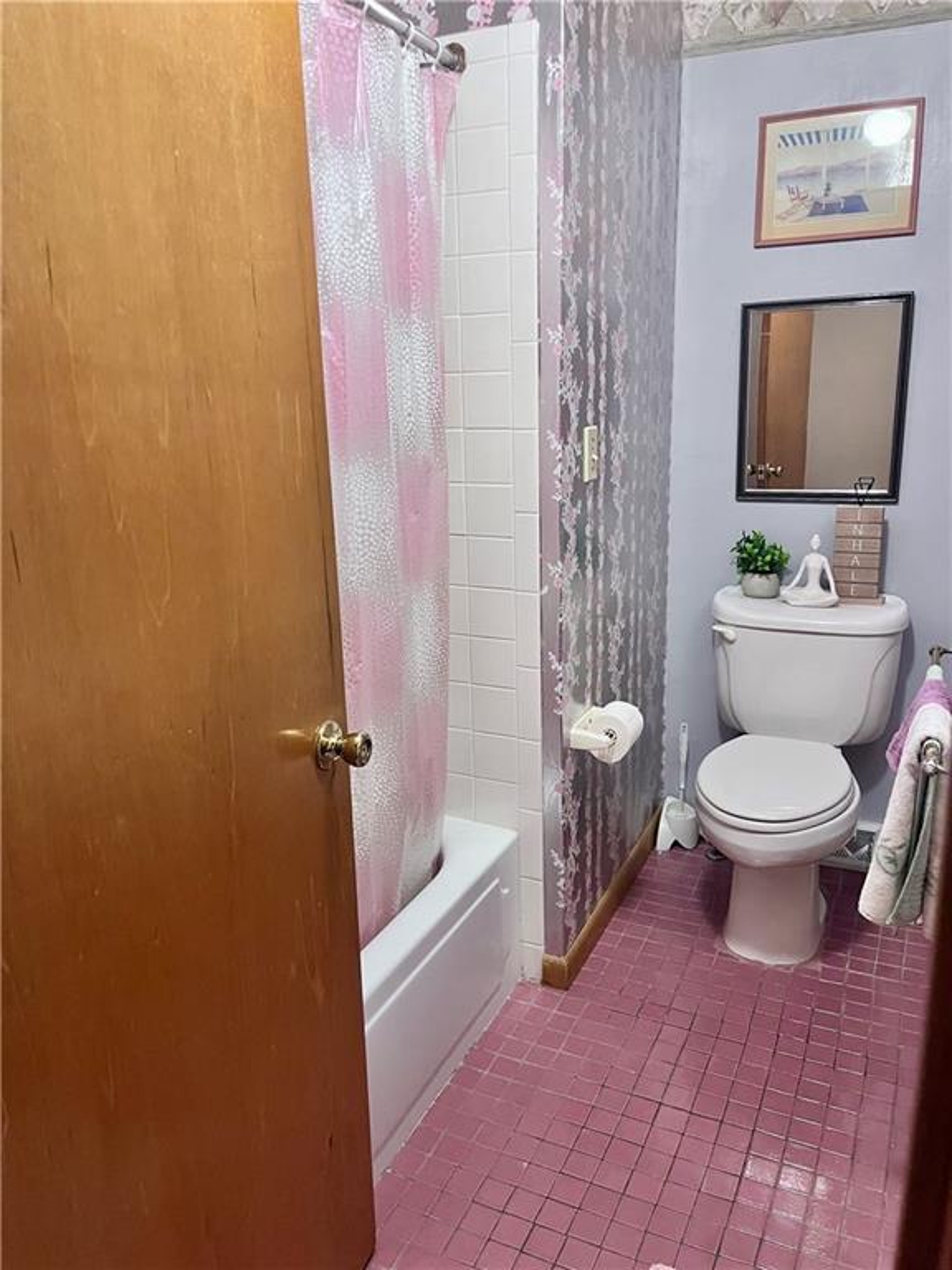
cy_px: 635
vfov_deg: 67.3
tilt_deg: -15.1
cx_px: 476
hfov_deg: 53.1
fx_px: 953
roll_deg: +0.8
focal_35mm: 26
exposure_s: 1/60
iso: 500
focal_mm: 5.1
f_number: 1.6
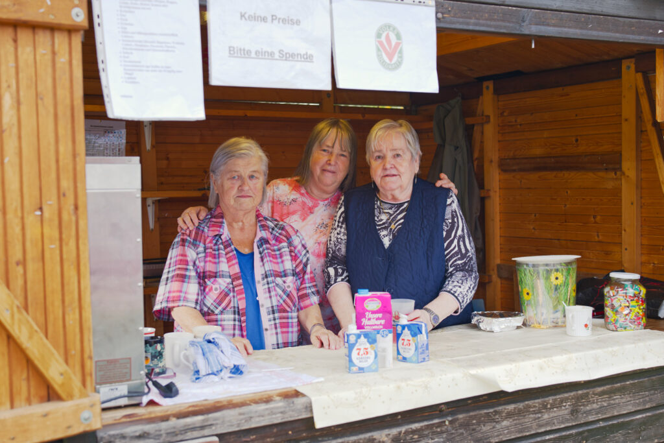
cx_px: 332
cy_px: 222
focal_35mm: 50
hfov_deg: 39.6
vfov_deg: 27.0
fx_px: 922
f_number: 4
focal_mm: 50
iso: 100
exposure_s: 1/60
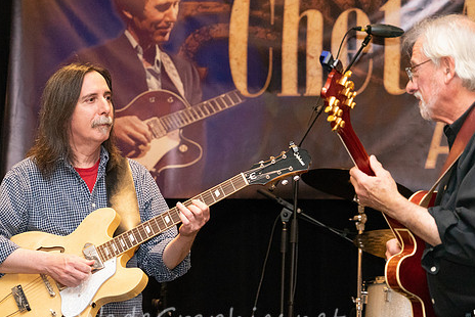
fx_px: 2112
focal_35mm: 160
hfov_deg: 12.8
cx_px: 203
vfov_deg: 8.6
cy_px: 187
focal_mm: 128
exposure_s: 1/200
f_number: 6.3
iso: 6400
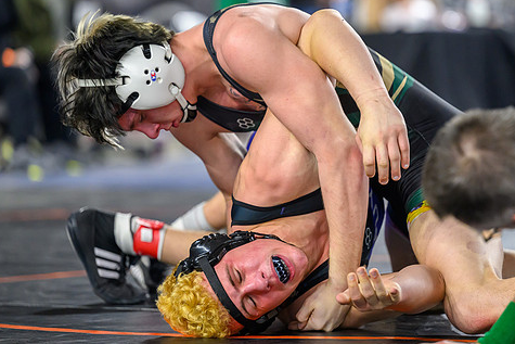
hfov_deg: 8.7
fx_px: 3377
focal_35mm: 236
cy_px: 107
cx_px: 305
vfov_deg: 5.8
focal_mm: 160
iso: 2500
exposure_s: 1/800
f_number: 2.8
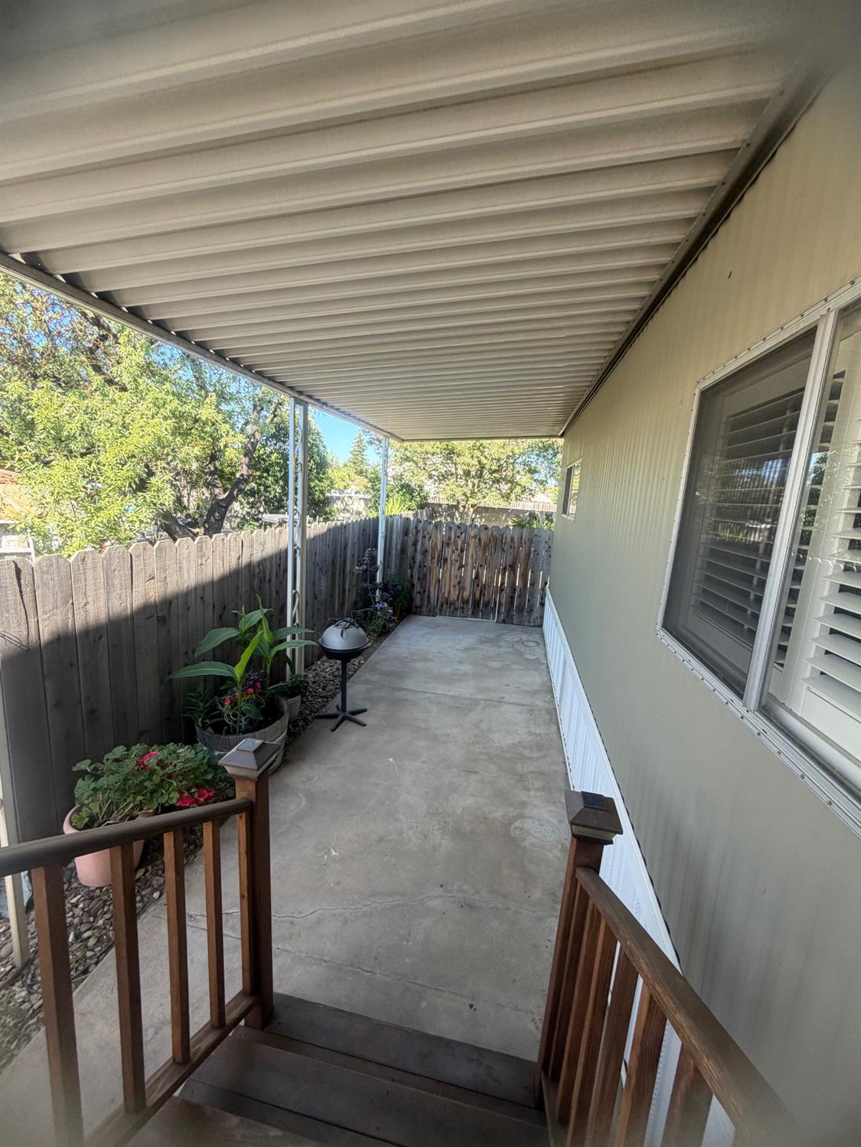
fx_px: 464
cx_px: 430
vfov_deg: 102.0
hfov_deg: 85.7
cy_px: 574
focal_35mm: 14
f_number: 2.2
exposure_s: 1/121
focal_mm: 2.22
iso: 64
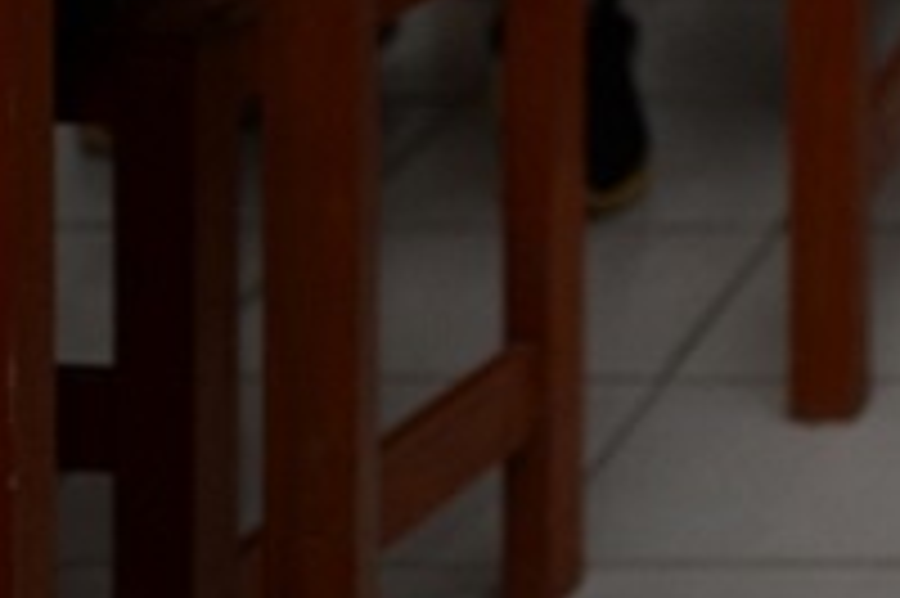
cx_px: 1852
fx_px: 5345
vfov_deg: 6.2
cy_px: -744
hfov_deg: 9.0
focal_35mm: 214
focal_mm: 44
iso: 640
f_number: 4.2
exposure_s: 1/100
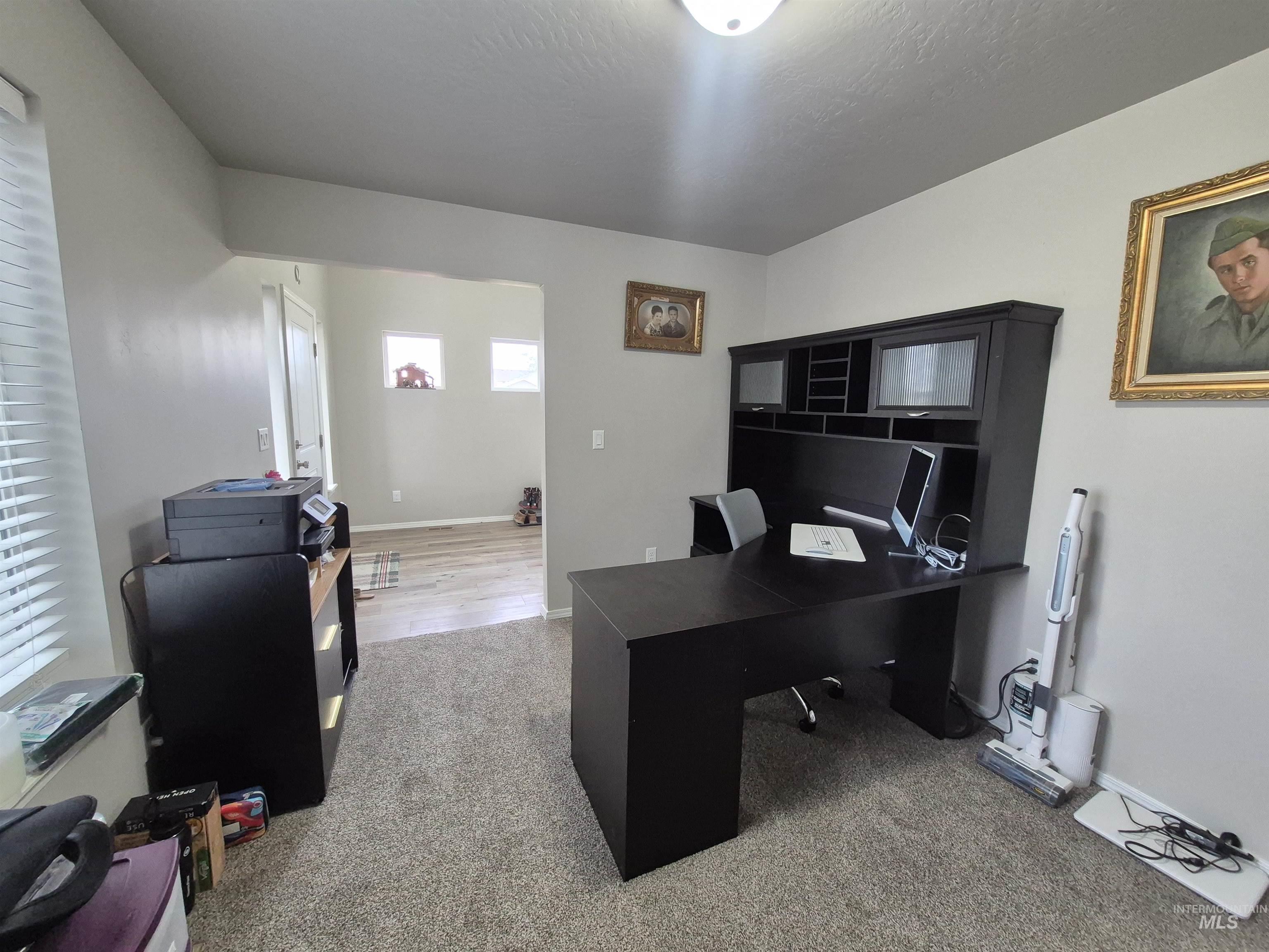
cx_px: 634
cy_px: 476
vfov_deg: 89.9
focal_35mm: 13
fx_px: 477
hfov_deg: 106.2
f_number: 2.2
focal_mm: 1.74
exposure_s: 1/60
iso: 400
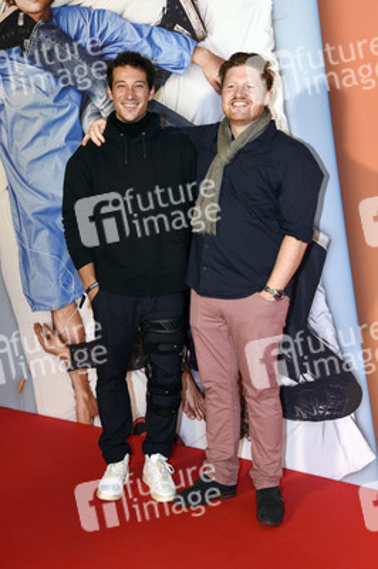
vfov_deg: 42.8
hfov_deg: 29.2
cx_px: 189
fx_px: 726
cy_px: 284
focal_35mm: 46
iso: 1000
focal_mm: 46
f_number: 6.3
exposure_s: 1/80
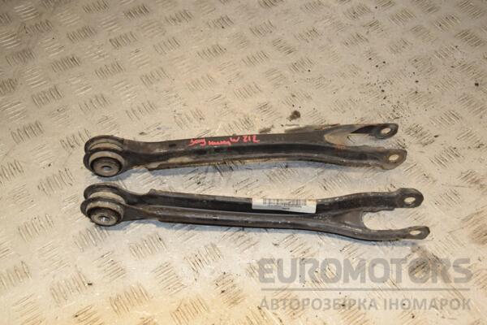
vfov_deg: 29.9
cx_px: 244
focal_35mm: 45
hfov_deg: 43.6
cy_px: 162
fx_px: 609
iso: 800
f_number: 9
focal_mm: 30
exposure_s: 1/200
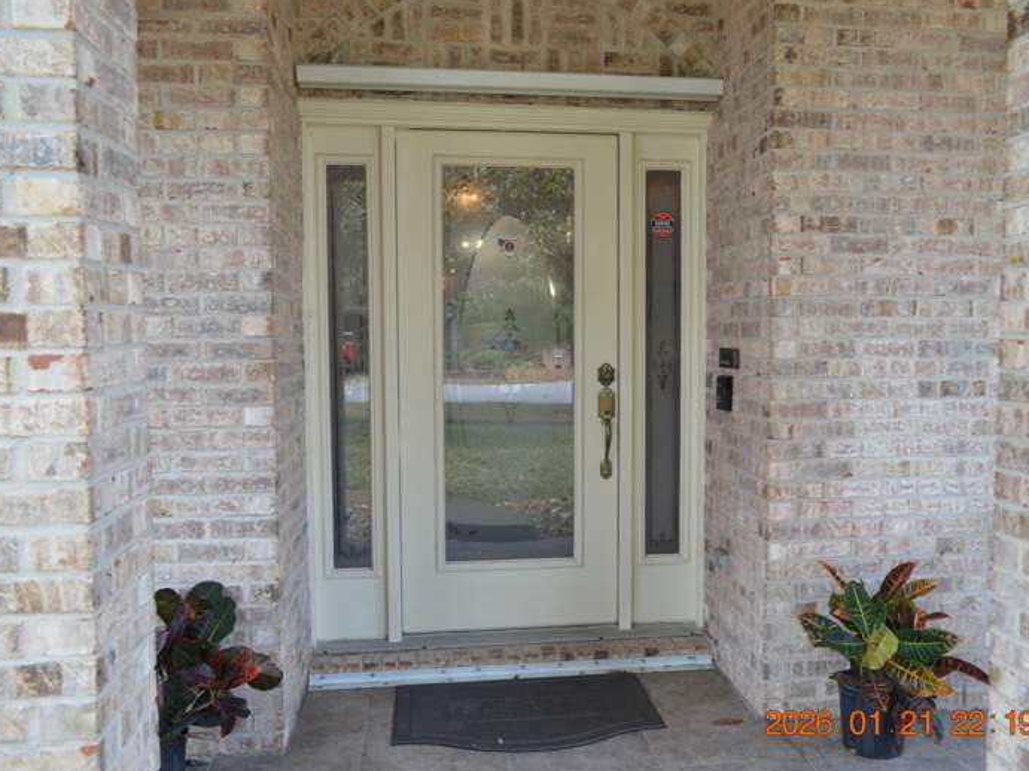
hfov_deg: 59.9
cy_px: 388
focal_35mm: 30
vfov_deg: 46.8
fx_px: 892
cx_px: 552
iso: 400
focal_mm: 18
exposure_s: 1/125
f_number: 5.6
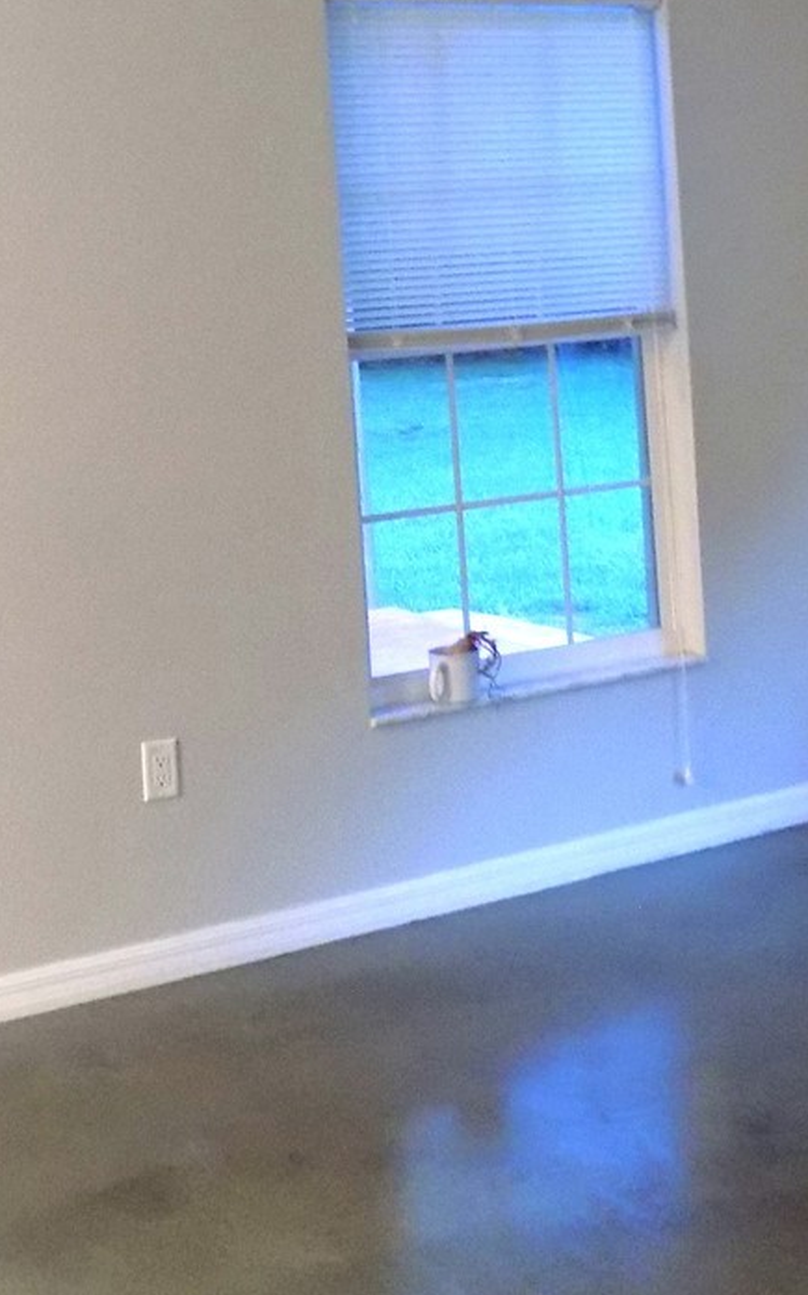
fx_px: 1975
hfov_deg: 23.1
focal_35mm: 56
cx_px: 394
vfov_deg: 35.6
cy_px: 359
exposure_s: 1/4
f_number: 3.1
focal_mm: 4
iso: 400
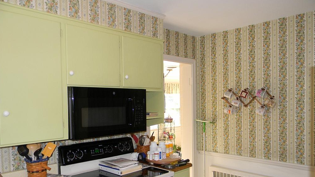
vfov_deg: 37.5
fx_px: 259
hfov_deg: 62.6
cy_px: 113
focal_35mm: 31
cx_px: 158
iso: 133
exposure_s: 1/30
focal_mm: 5
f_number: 3.5
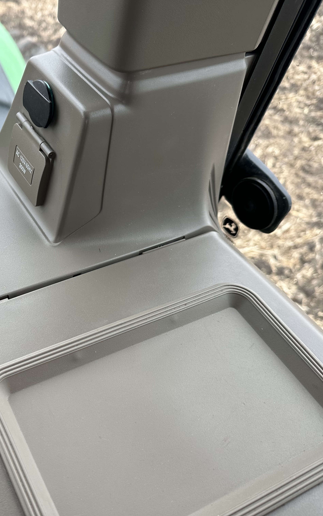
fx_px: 479
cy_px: 258
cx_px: 32
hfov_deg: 35.1
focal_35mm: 34
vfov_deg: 56.7
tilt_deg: -47.9
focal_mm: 6.86
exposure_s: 1/121
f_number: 1.78
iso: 64
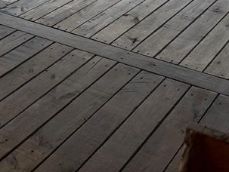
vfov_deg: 16.1
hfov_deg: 23.4
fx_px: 536
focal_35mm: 81
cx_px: 20
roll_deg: -1.0
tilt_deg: -8.7
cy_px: -112
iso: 100
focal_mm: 6.76
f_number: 1.78
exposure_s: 1/1075
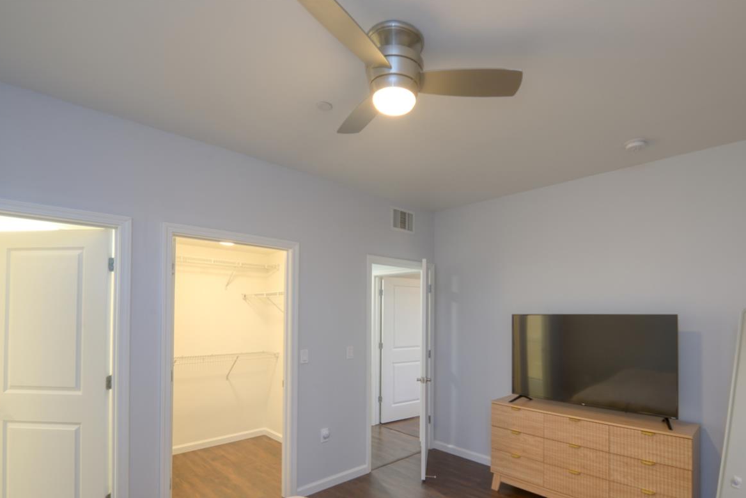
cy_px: 317
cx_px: 408
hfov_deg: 89.7
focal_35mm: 18
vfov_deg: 66.2
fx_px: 373
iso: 400
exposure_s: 1/2.5
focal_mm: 14
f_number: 10
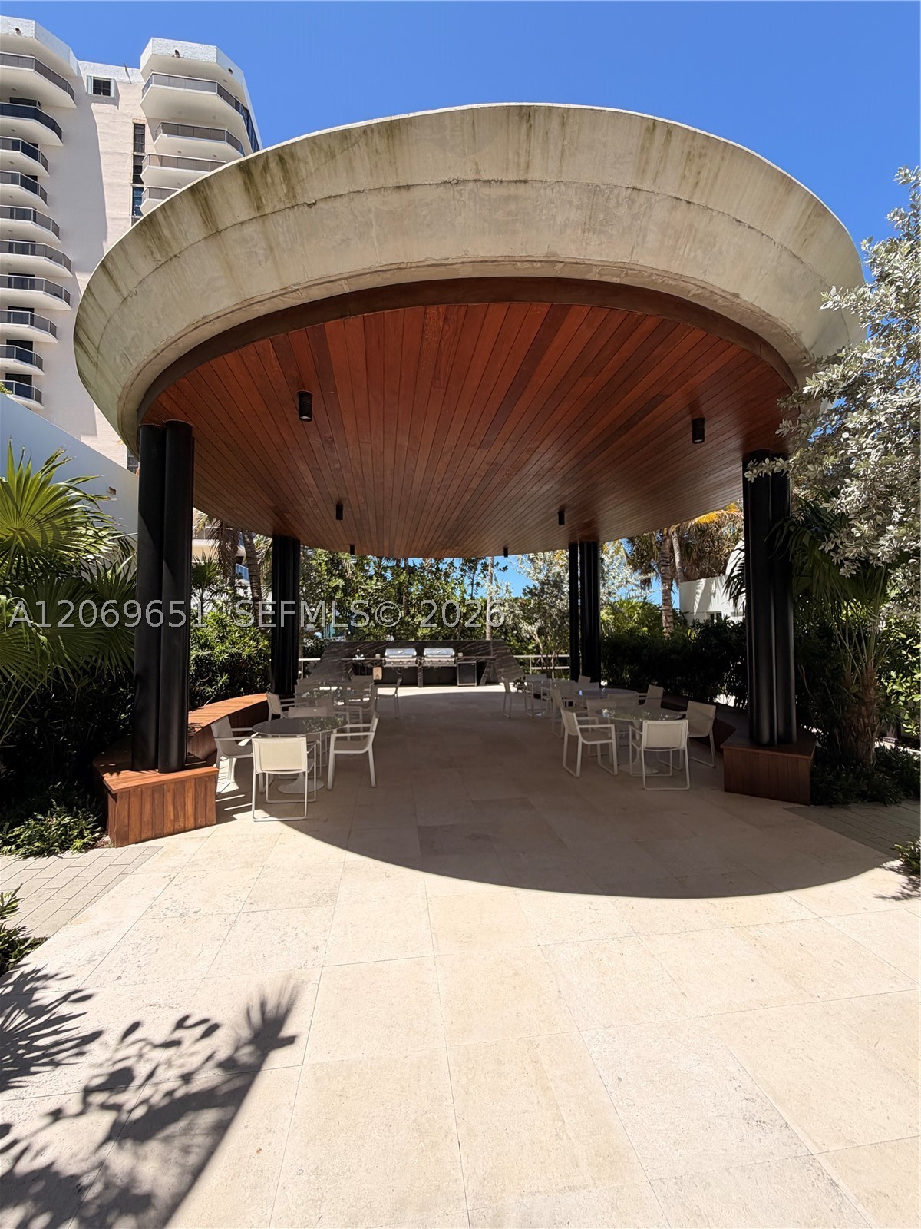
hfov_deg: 85.7
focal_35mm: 14
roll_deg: +0.3
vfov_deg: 102.1
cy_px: 614
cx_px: 460
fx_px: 497
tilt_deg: +2.5
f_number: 2.2
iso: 20
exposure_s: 1/970
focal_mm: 2.22
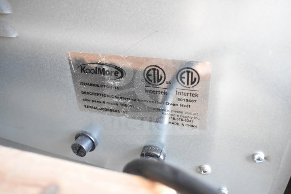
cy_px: 97
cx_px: 146
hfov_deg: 59.5
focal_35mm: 32
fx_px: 255
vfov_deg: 41.7
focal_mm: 21
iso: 6400
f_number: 5
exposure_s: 1/100
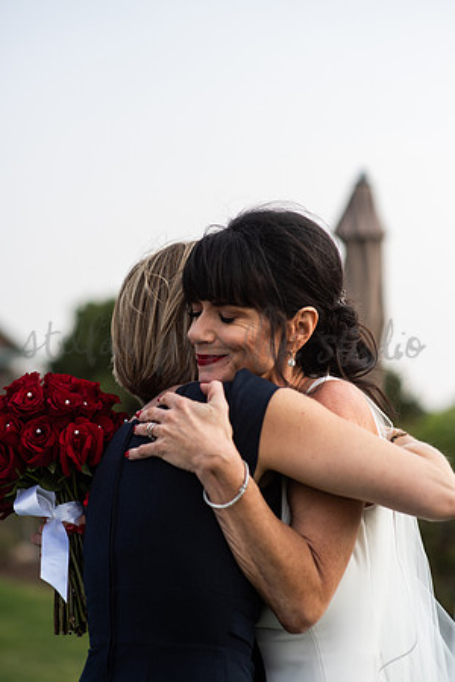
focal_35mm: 85
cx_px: 228
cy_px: 341
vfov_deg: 23.9
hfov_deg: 16.1
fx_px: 1611
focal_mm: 85
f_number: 2.2
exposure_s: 1/3200
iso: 160
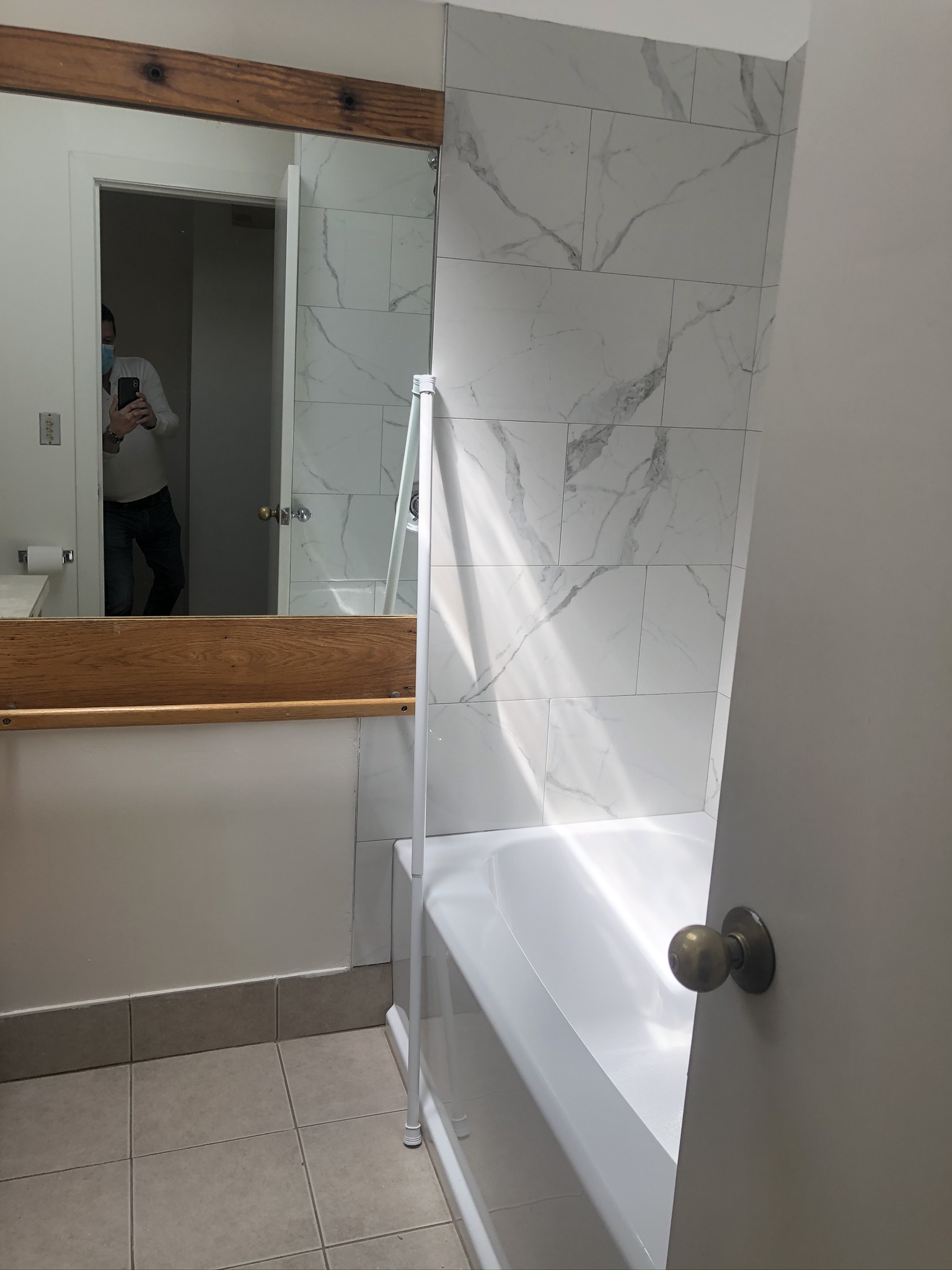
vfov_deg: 63.4
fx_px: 1027
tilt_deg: -12.7
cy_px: 635
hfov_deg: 49.7
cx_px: 476
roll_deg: -5.8
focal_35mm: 28
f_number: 1.8
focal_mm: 4
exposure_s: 1/313
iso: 20
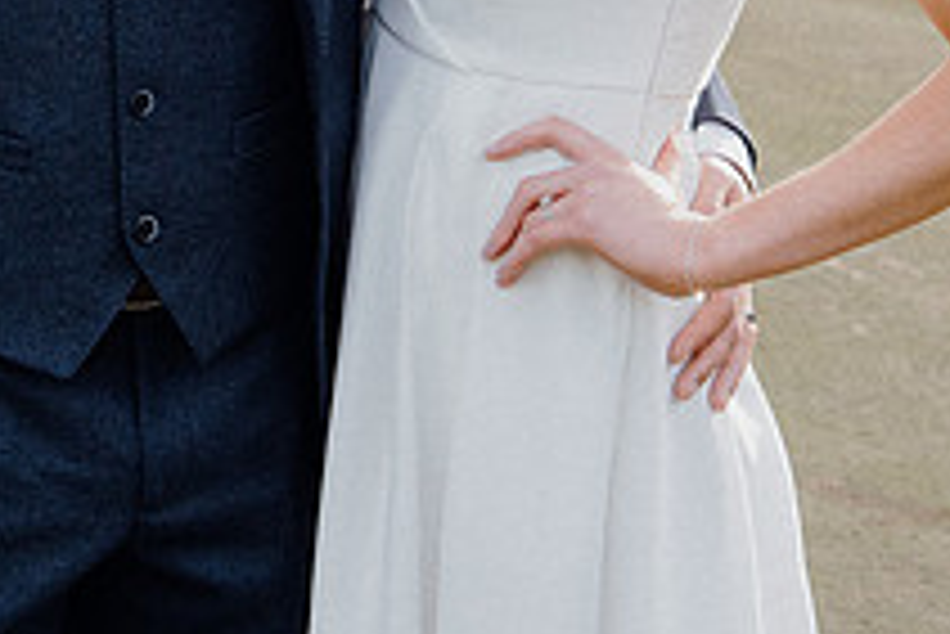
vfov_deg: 12.1
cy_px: -187
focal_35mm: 110
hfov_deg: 18.5
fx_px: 2905
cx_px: 279
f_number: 3.5
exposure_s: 1/1000
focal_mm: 27
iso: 800
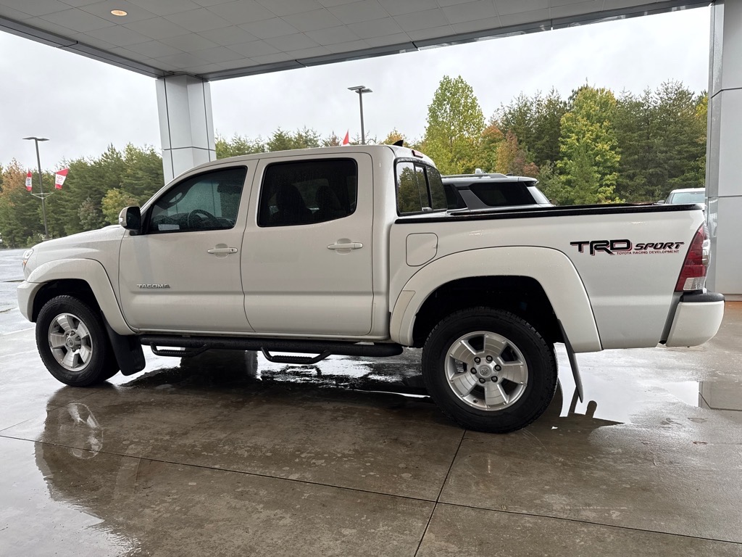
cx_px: 371
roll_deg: +1.3
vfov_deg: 56.8
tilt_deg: -7.9
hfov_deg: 71.6
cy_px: 278
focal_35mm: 24
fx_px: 514
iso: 100
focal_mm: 6.76
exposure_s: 1/822
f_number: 1.78
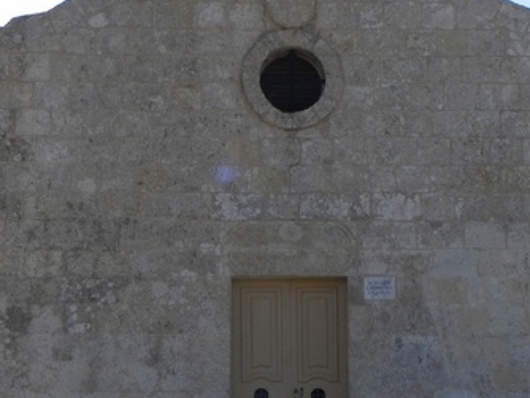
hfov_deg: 18.0
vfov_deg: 13.6
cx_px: 298
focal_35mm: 109
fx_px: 1670
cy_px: 255
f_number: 5.6
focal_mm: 8.2
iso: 64
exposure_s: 1/294
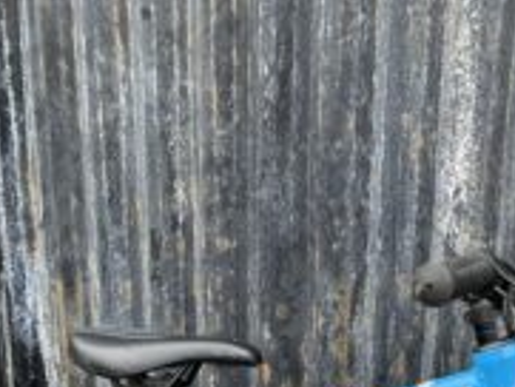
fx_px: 1027
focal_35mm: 69
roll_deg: -3.9
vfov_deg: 19.6
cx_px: 370
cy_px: 509
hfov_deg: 27.8
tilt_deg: -23.8
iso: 32
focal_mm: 4.2
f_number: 1.6
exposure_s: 1/244
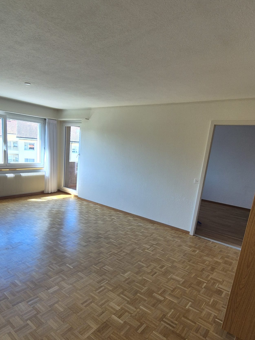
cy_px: 198
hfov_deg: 65.5
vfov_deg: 81.1
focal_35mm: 20
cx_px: 104
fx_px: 196
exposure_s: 1/100
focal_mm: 2.2
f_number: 2.2
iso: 64
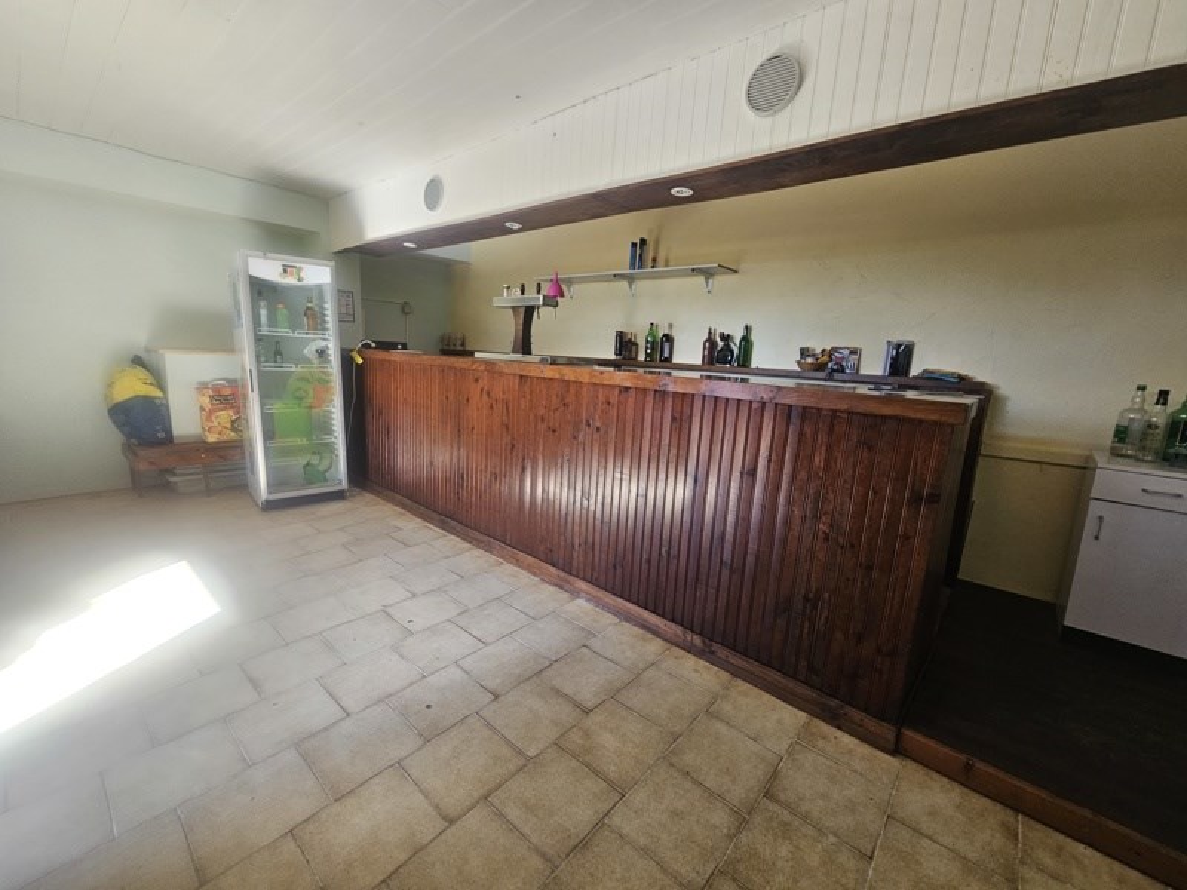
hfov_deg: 106.2
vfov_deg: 89.9
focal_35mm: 13
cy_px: 445
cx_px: 594
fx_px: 446
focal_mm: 2.2
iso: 80
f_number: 2.2
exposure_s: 1/60
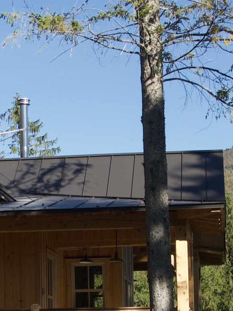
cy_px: 296
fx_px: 1033
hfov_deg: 12.9
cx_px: 116
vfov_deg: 16.8
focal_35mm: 115
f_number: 14
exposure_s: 1/60
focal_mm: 24
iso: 200
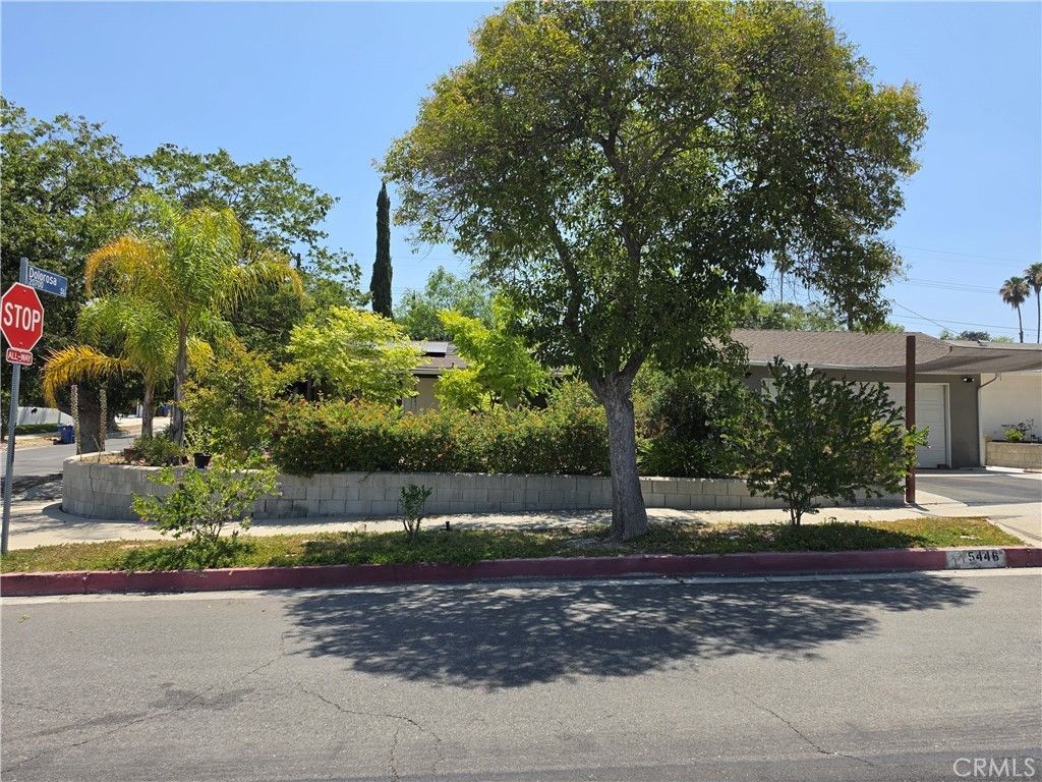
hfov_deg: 73.9
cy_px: 391
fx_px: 692
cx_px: 521
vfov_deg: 58.9
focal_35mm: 23
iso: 64
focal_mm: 6.5
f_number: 1.4
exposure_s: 1/5015
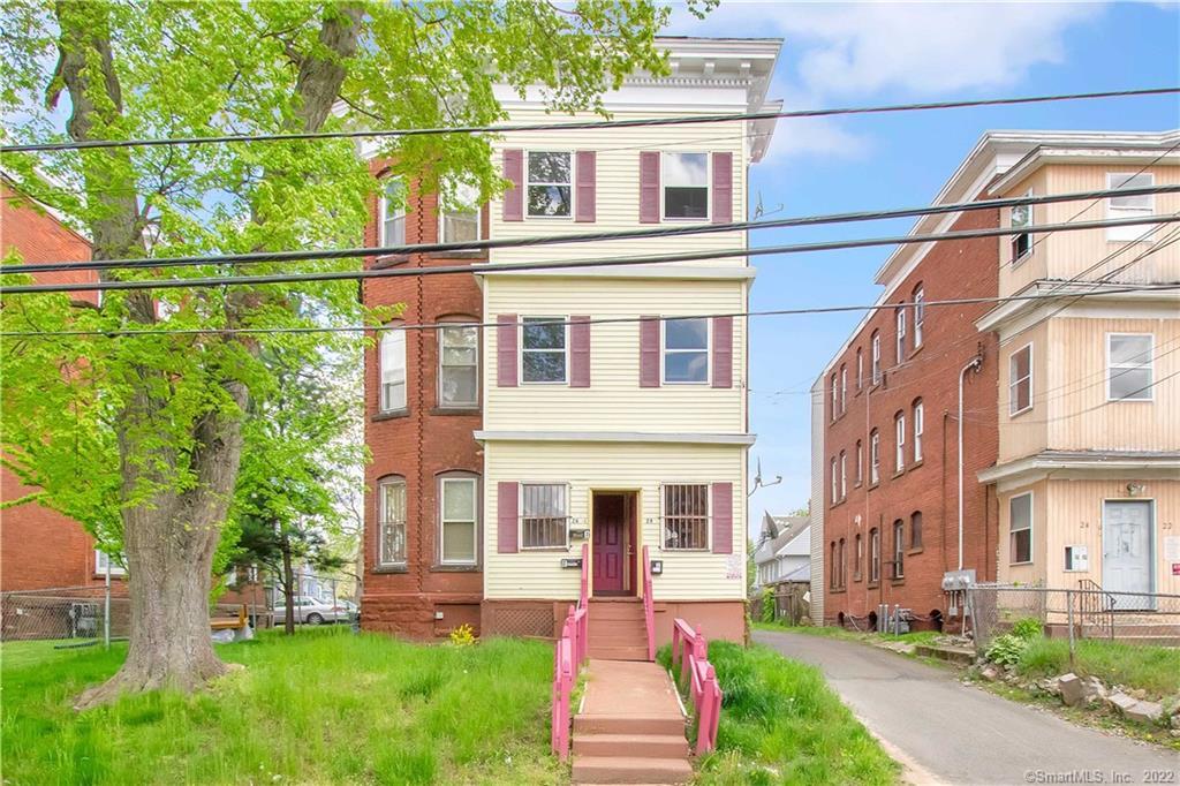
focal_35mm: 15
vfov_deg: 77.3
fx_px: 491
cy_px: 393
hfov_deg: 100.4
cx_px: 590
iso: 400
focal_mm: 10
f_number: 10
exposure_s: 1/250
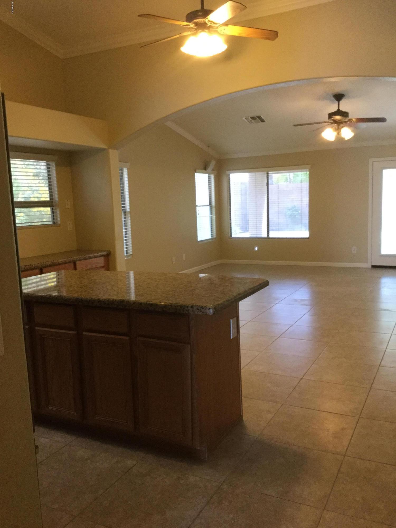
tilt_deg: -8.4
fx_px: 473
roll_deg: +2.4
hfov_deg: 45.4
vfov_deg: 58.4
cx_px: 198
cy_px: 264
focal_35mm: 31
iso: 200
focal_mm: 3.3
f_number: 2.4
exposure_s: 1/30
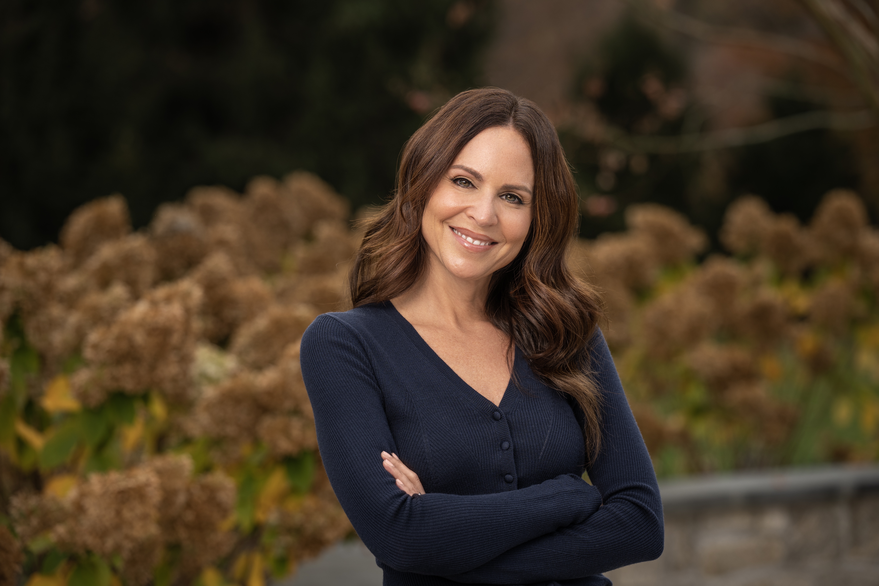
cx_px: 440
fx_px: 3174
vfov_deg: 10.5
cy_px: 293
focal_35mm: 130
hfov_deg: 15.8
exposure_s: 1/500
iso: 100
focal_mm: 130
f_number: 4
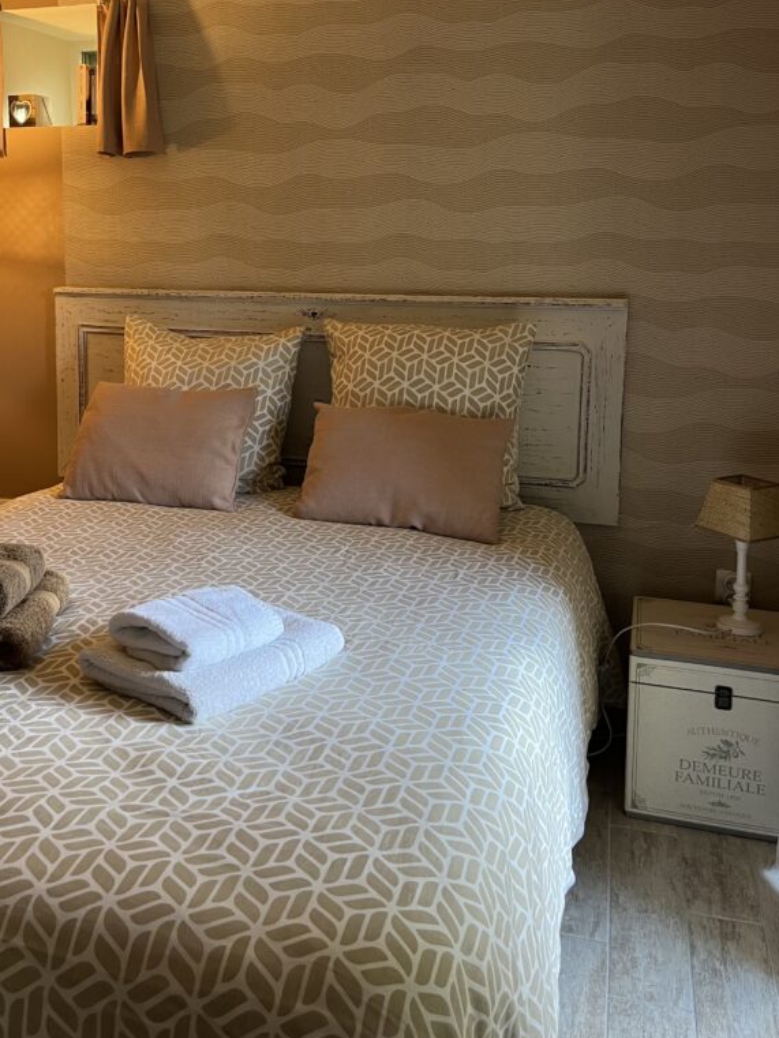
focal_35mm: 35
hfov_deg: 40.4
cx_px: 285
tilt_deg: -7.3
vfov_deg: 51.8
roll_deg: +0.6
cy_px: 360
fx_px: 1050
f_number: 1.6
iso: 100
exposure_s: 1/50
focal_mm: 5.1
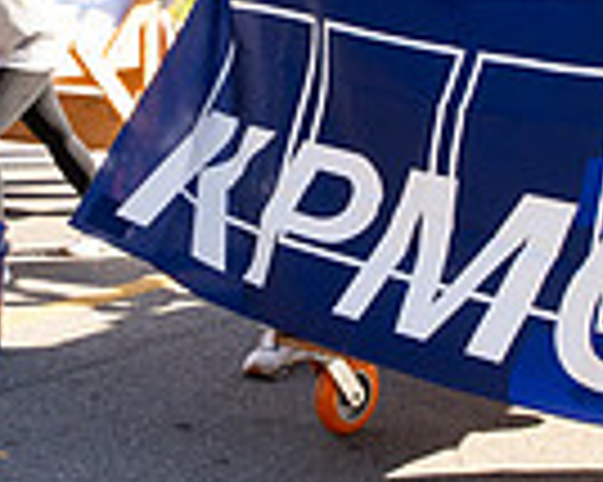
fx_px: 1801
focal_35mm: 101
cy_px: 56
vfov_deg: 15.1
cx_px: 279
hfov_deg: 19.0
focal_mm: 24
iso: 800
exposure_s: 1/125
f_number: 14
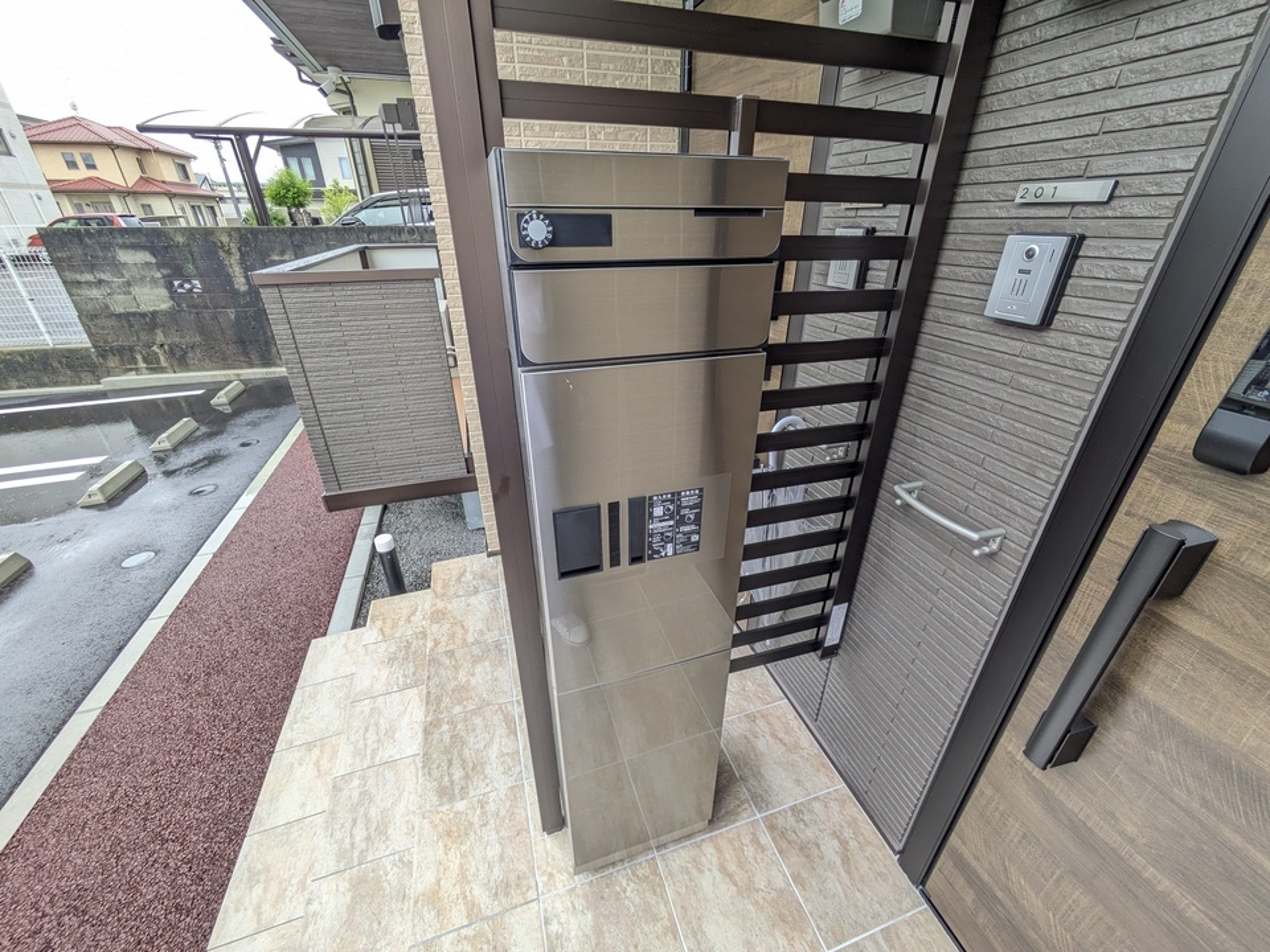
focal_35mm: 14
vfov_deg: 85.7
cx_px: 635
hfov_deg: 102.1
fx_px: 514
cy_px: 476
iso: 55
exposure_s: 1/120
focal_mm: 1.83
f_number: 2.2
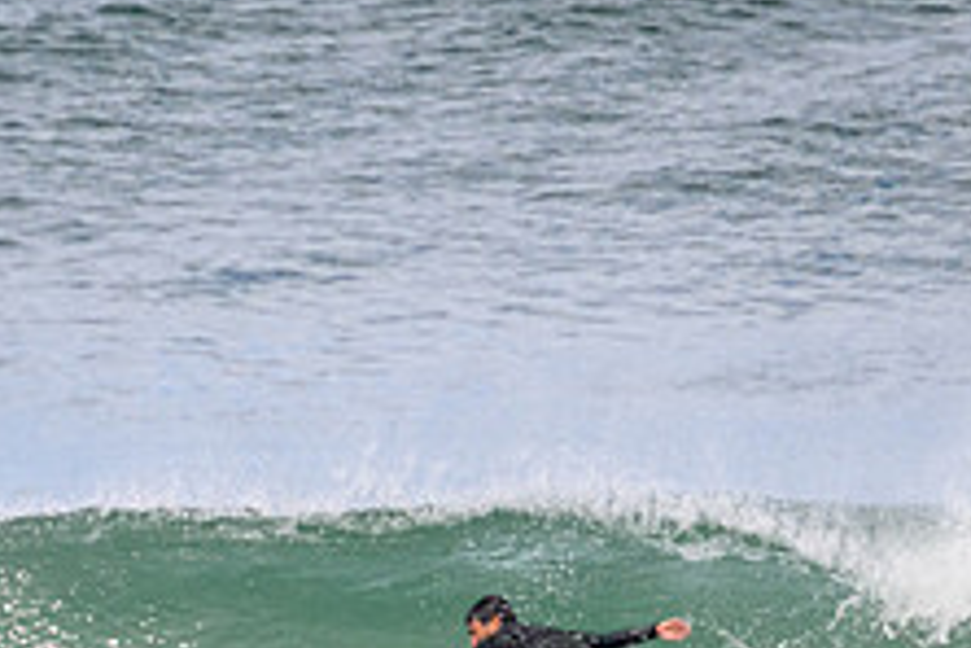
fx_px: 56475
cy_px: 777
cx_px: 245
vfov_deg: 0.7
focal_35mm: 2094
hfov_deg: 1.0
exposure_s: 1/2000
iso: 1400
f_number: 11
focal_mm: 800
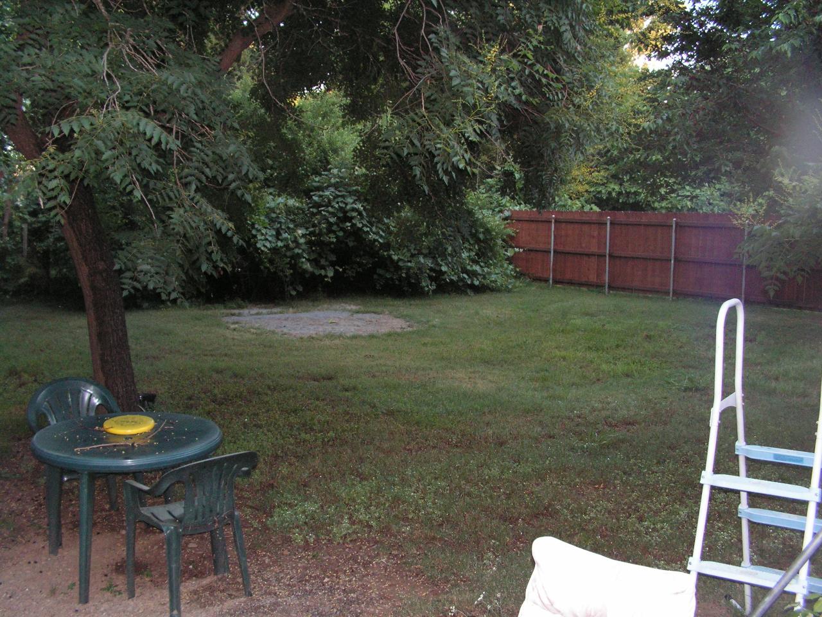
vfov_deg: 39.7
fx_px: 855
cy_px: 308
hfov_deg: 51.4
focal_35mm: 36
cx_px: 411
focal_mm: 6
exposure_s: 1/40
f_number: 3.2
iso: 160
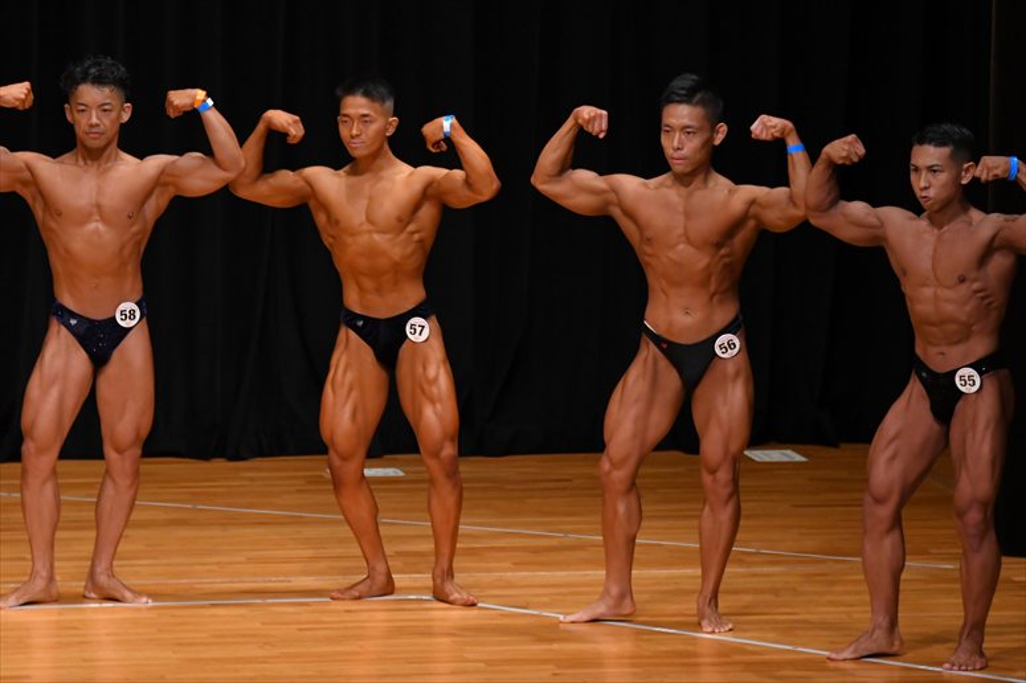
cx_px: 513
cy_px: 342
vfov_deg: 5.1
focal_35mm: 270
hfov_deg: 7.6
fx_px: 7691
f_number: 5.6
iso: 3200
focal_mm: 180
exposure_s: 1/400
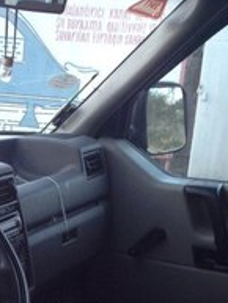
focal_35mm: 90
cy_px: 323
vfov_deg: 20.8
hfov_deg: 16.0
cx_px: -14
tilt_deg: -19.6
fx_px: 790
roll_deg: -3.8
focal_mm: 4.28
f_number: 2.4
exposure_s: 1/20
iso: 80
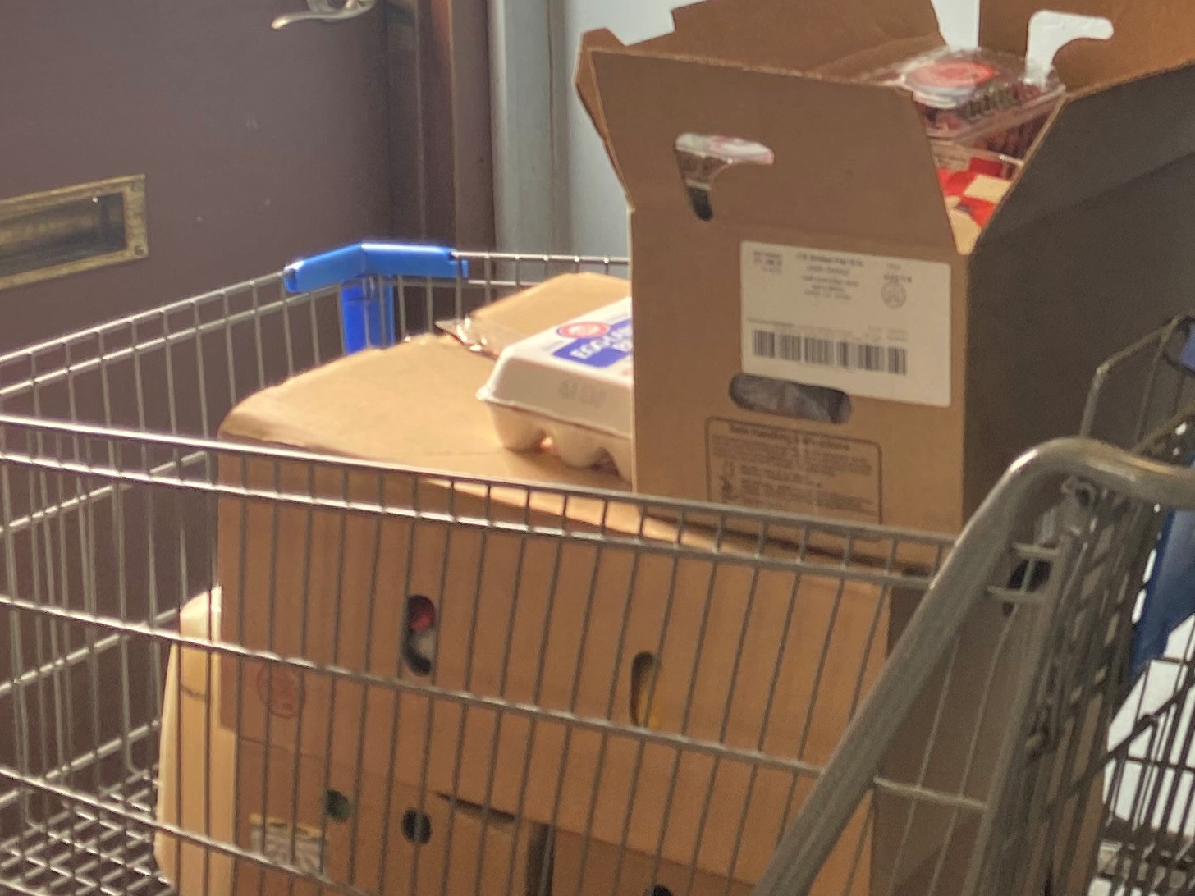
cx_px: 1375
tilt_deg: -6.8
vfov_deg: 19.9
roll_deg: -1.6
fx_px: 2486
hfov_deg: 24.8
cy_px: 12
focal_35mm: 72
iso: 32
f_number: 1.8
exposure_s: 1/120
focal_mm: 4.25
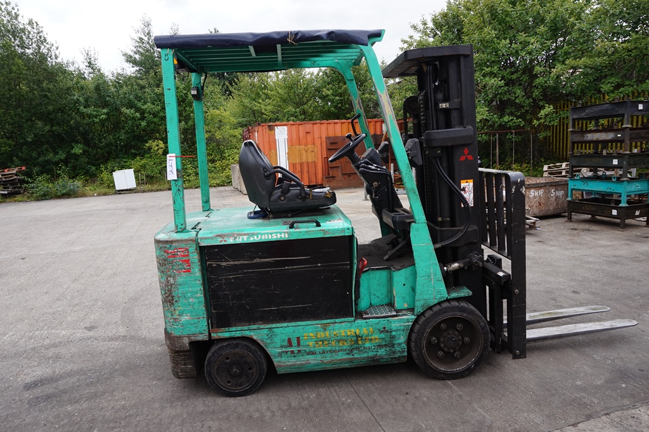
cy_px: 216
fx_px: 433
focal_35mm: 24
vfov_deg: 53.1
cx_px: 324
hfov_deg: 73.8
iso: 100
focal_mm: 16
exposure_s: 1/80
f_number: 8
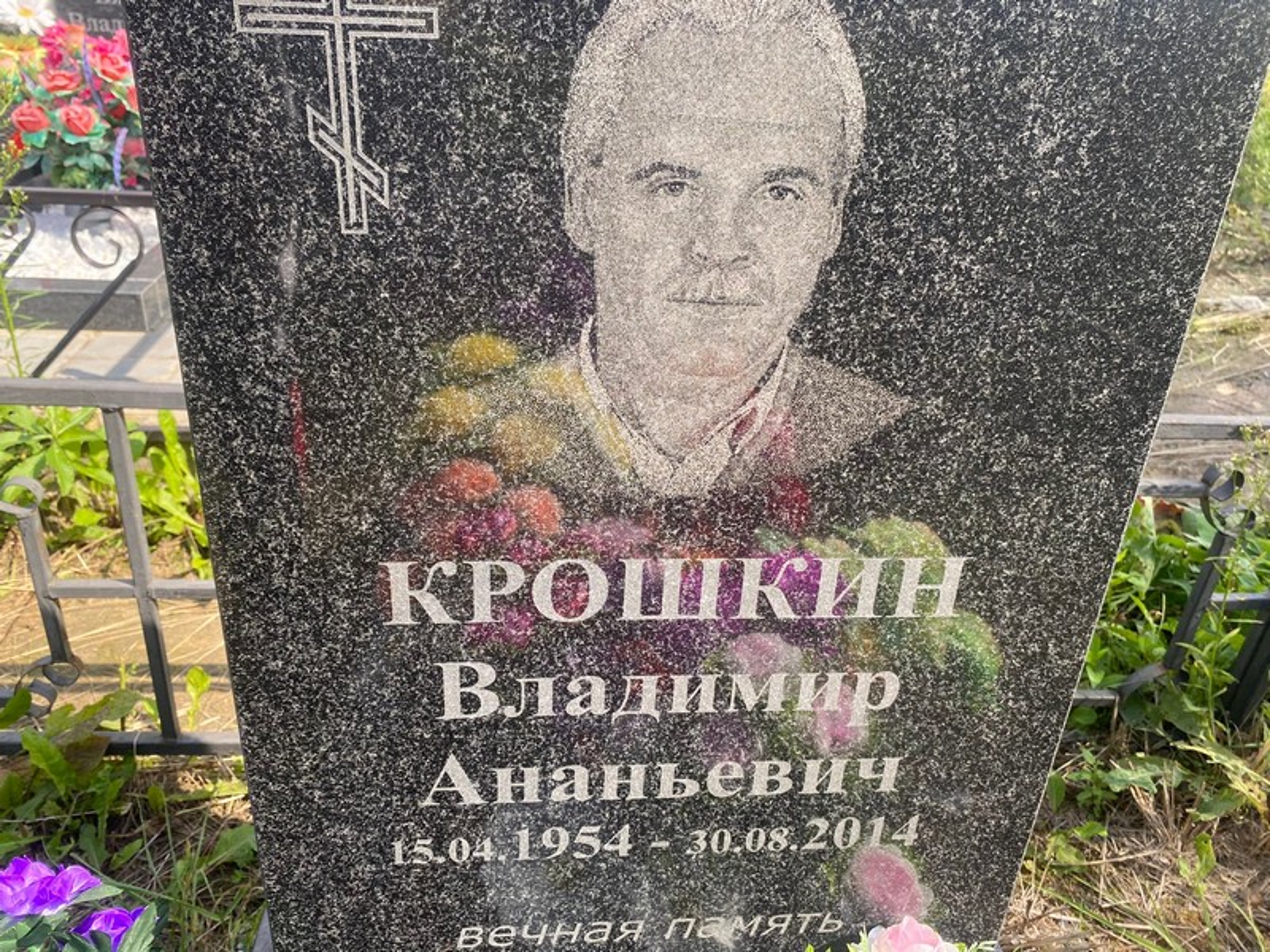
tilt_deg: -29.1
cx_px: 635
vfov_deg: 53.1
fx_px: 954
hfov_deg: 67.3
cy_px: 476
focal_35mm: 26
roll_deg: -4.2
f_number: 1.8
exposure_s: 1/858
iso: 32
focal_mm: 4.25
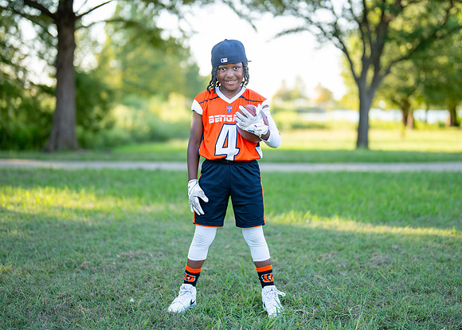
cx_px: 238
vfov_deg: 23.7
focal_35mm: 60
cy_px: 156
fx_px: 787
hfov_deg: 32.7
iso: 100
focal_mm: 50
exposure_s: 1/800
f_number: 1.2
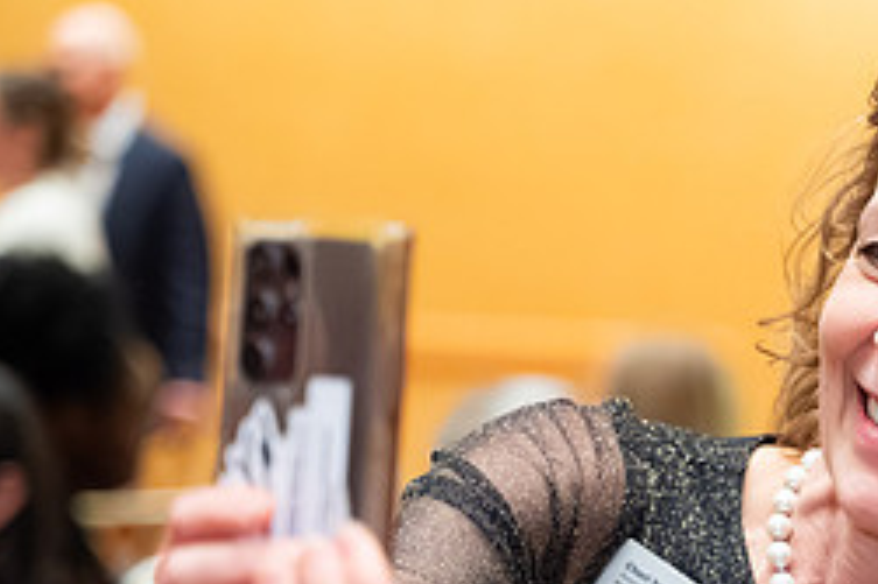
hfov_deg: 11.8
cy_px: 504
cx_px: 777
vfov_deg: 7.9
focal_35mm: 173
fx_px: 4216
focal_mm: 75
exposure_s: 1/100
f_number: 2.8
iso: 10000
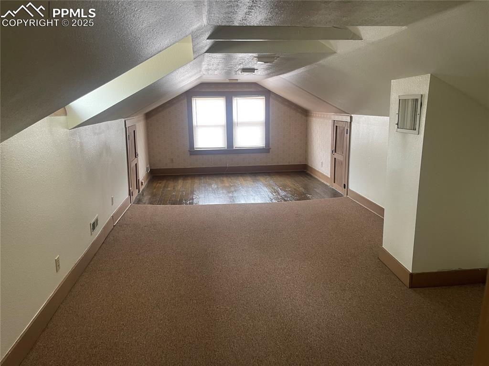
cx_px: 244
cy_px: 183
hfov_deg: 69.4
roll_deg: +0.6
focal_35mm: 25
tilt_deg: -11.8
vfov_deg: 54.8
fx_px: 353
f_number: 1.6
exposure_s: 1/67
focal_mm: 5.1
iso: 125
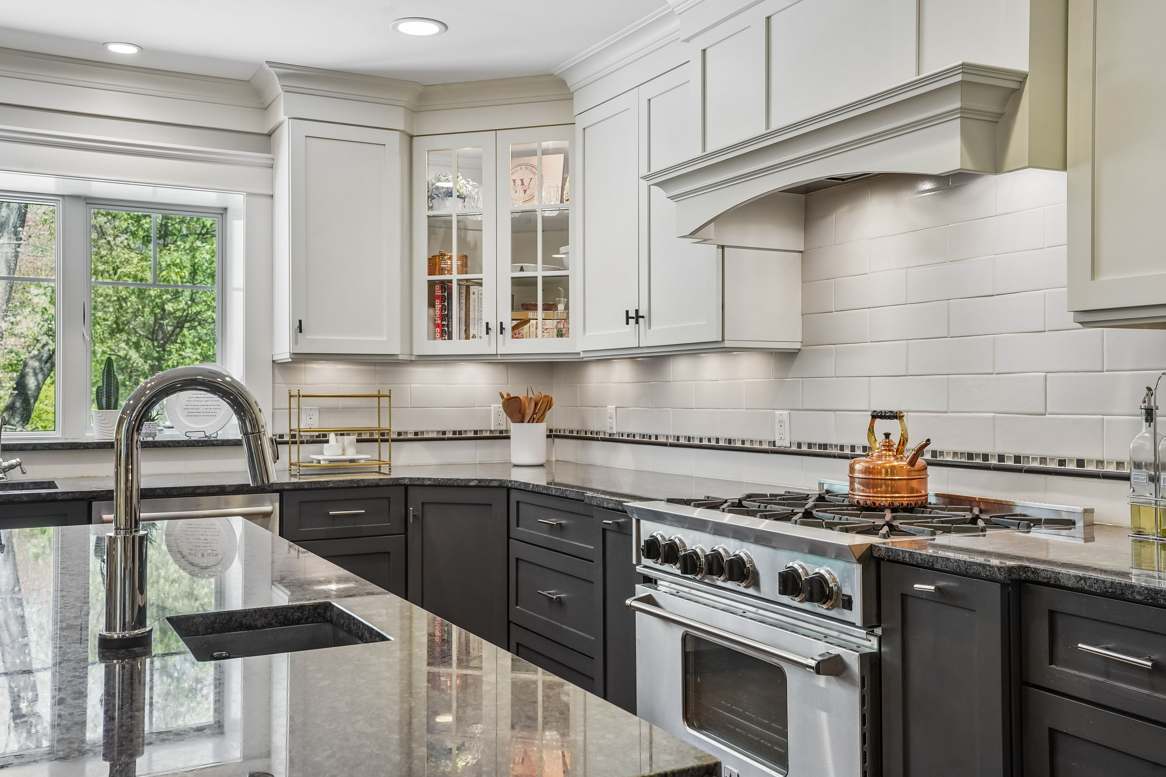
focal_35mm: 34
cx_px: 583
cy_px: 388
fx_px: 1101
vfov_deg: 38.9
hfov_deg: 55.8
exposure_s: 1/8
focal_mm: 34
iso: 400
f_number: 9
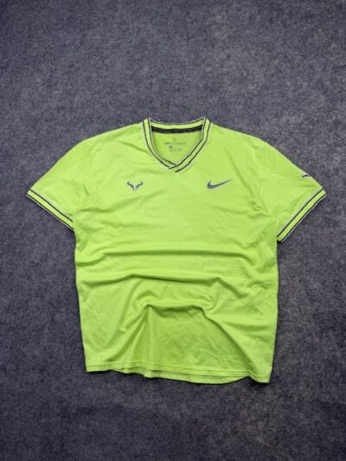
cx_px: 173
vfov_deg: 71.6
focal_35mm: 24
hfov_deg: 56.8
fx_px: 320
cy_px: 230
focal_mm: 6.76
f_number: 1.78
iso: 80
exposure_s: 1/551
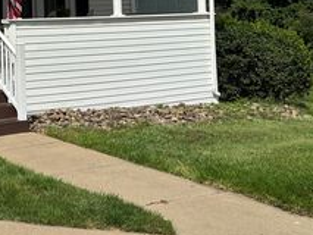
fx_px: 552
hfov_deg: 28.5
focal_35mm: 61
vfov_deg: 22.7
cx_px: -40
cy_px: -23
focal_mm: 5.96
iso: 50
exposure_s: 1/5618
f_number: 1.6
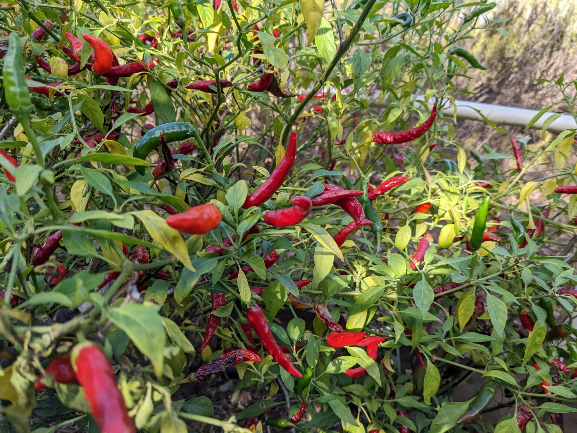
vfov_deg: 51.4
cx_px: 288
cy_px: 216
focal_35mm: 27
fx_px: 450
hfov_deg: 65.3
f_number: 1.73
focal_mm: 4.38
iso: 38
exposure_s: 1/671
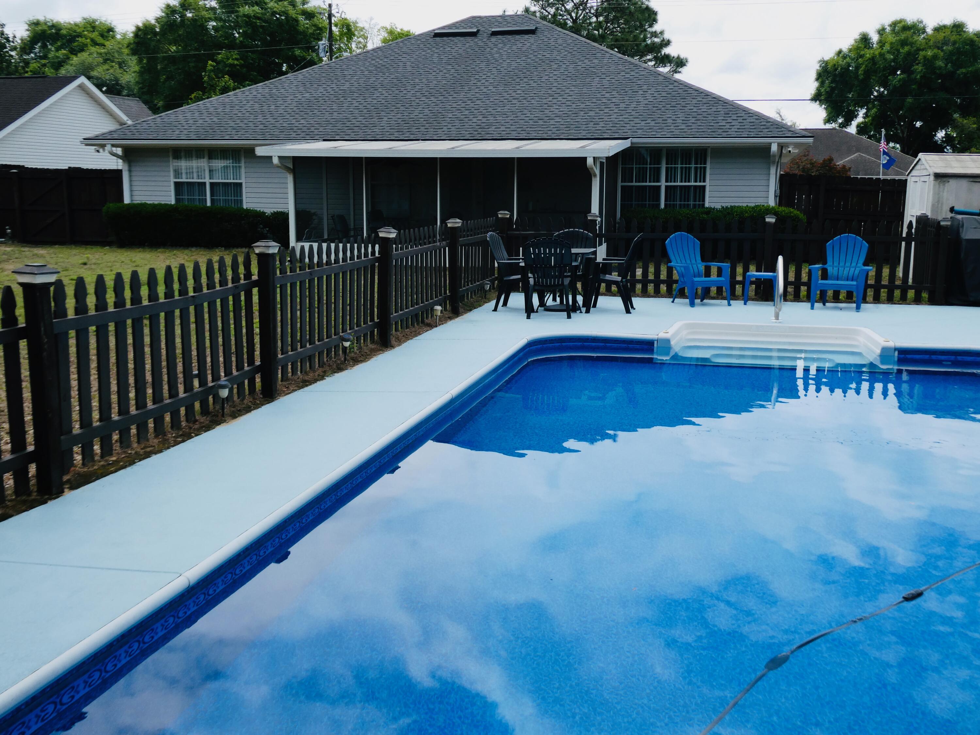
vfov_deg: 40.7
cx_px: 490
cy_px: 368
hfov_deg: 52.6
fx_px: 991
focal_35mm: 35
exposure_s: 1/800
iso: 80
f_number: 3.7
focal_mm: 6.3
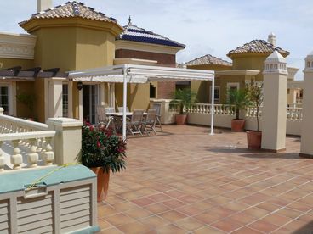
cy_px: 117
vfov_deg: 40.7
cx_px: 156
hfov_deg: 52.6
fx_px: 316
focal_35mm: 35
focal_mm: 7.4
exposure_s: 1/400
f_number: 8
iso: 100
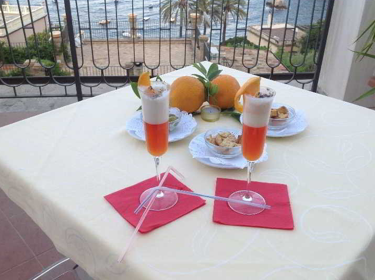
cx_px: 201
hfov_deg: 47.9
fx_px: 422
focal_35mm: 39
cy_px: 153
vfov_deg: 36.7
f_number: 2.4
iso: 50
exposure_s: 1/288
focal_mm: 4.28
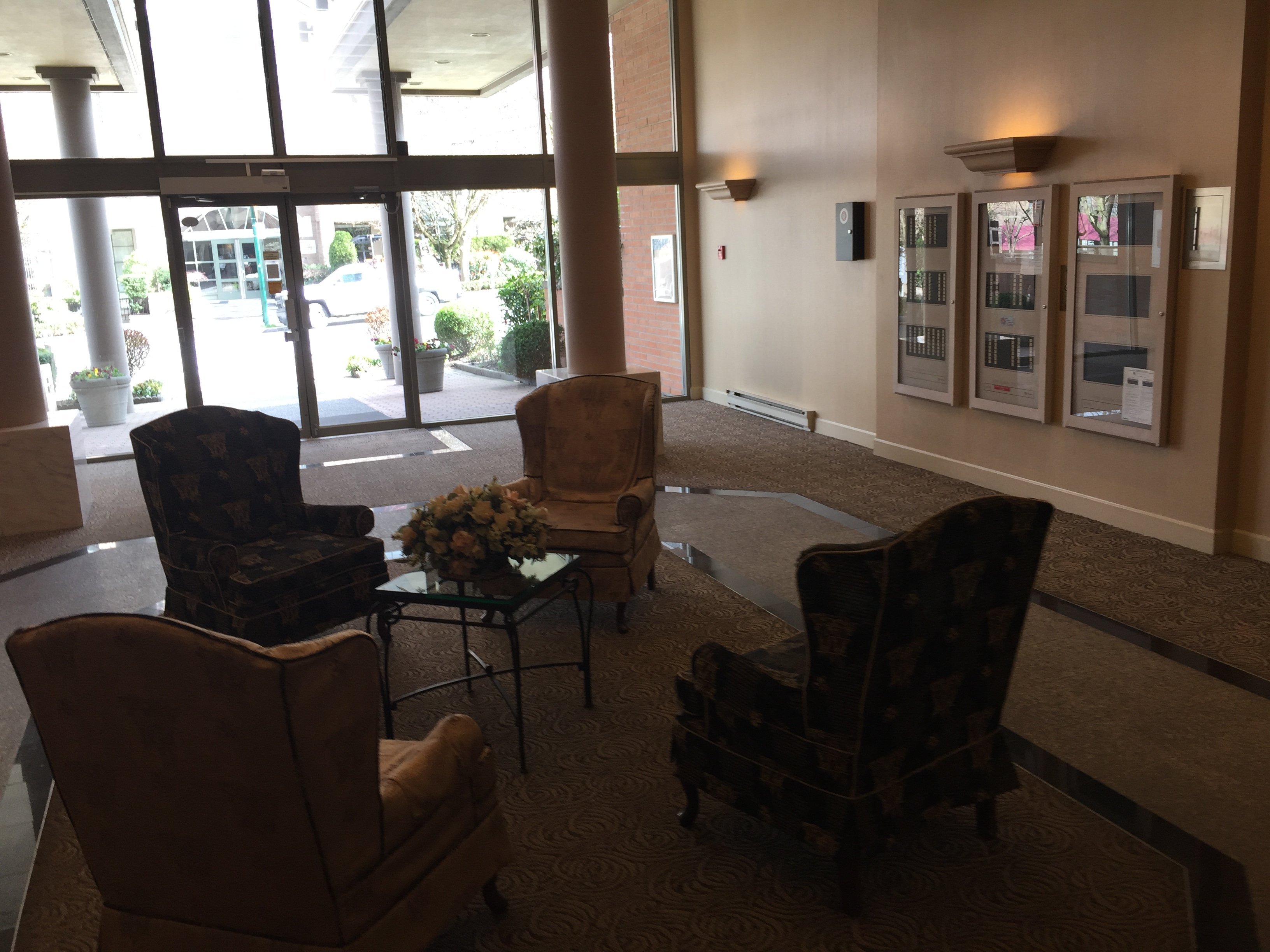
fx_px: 1064
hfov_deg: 61.7
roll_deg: +5.0
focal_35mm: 29
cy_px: 476
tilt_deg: -12.1
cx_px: 635
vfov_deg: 48.2
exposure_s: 1/40
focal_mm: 4.15
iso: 32
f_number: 2.2
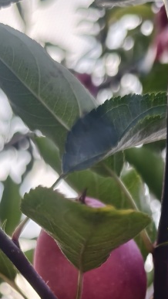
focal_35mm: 69
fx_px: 546
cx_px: 99
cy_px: 352
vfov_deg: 27.2
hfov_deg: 17.5
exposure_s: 1/1140
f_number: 1.57
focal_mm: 5.6
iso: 71
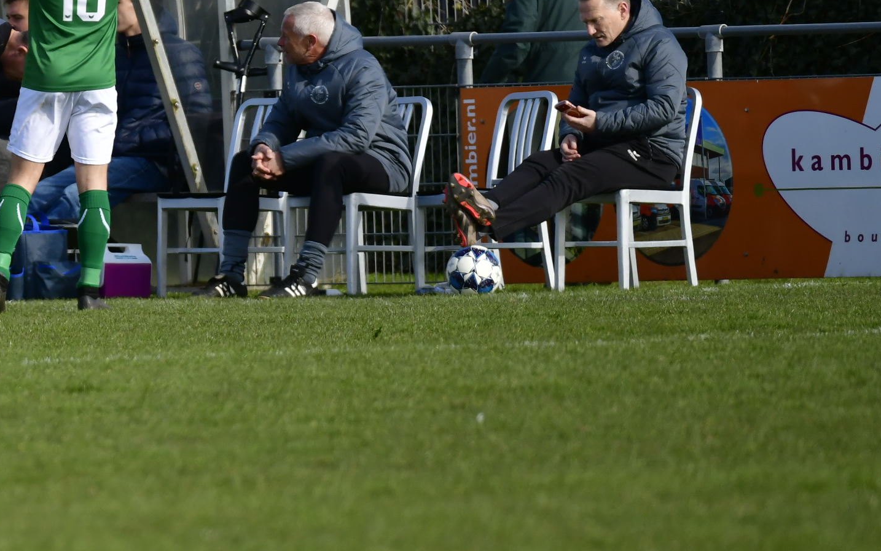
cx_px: -273
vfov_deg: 1.5
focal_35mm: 880
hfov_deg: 2.4
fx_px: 21127
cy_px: 231
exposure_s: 1/3000
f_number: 4
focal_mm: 300
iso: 400
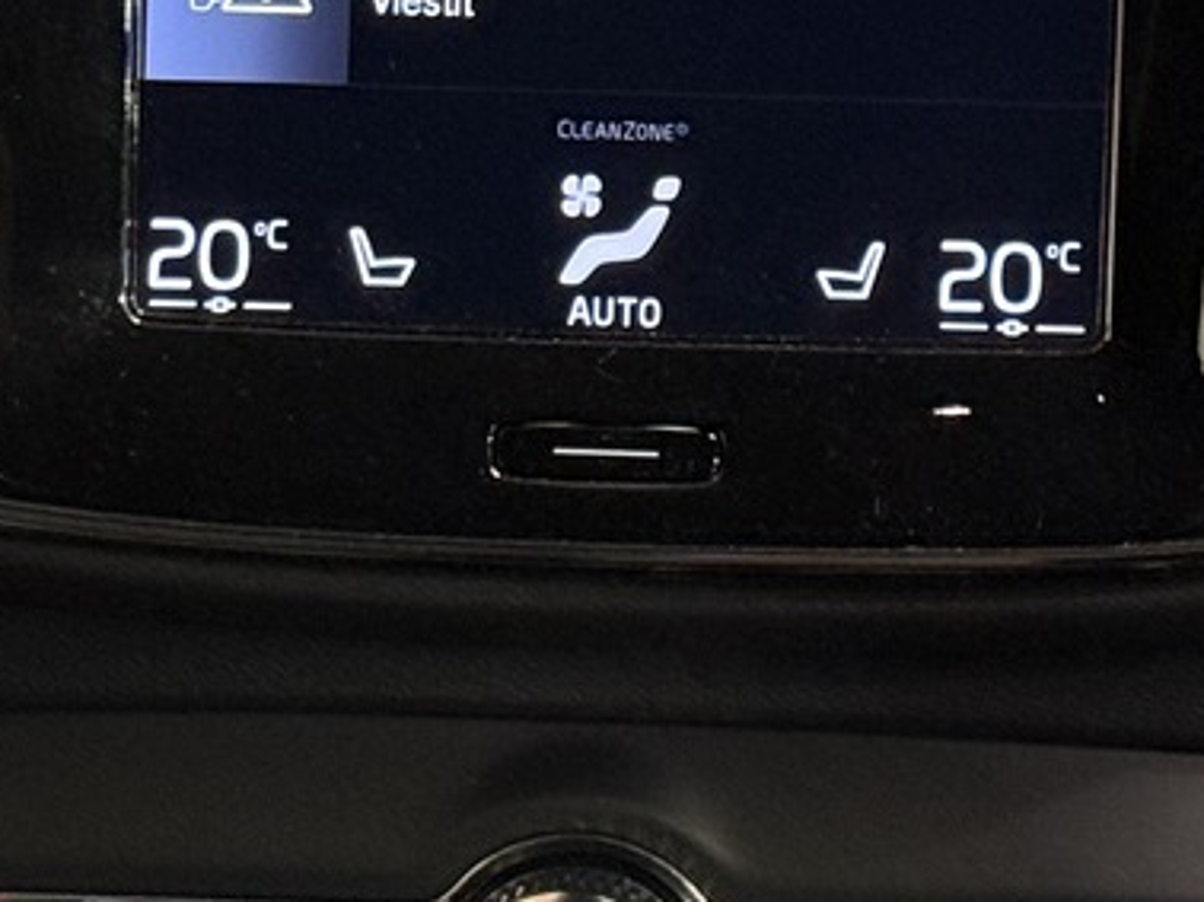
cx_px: 589
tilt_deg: -19.1
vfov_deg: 8.1
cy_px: -16
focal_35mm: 183
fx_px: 6361
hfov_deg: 10.8
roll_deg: +0.2
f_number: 1.78
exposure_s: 1/39
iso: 400
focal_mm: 6.76
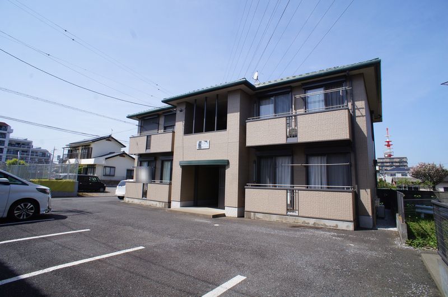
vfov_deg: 52.9
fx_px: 298
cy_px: 148
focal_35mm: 24
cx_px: 224
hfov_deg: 73.8
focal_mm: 16
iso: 250
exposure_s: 1/250
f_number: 13
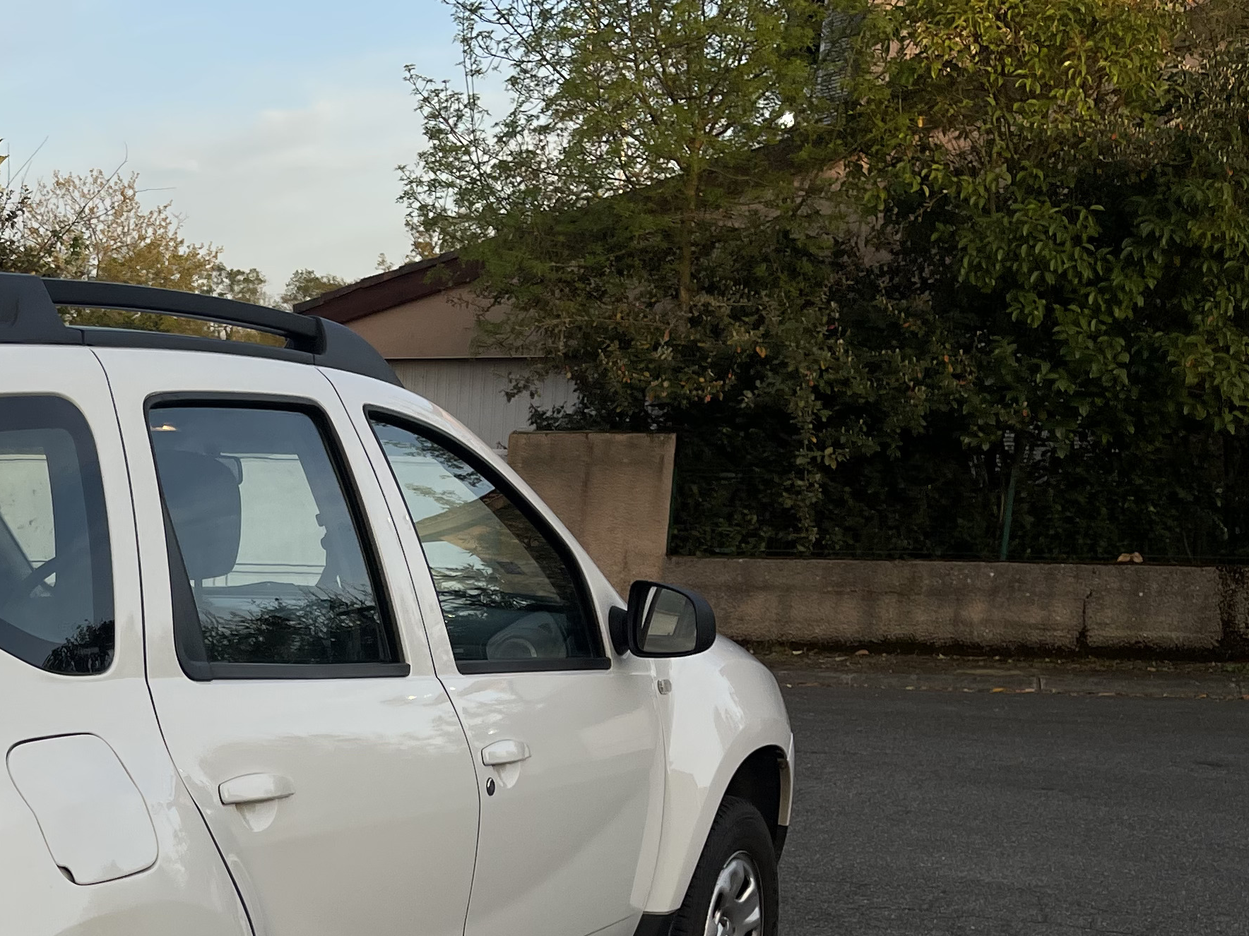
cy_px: 898
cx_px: -154
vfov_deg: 24.7
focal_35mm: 57
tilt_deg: -13.2
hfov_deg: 30.0
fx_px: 2057
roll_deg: +0.3
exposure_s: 1/780
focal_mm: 5.1
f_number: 1.6
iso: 32
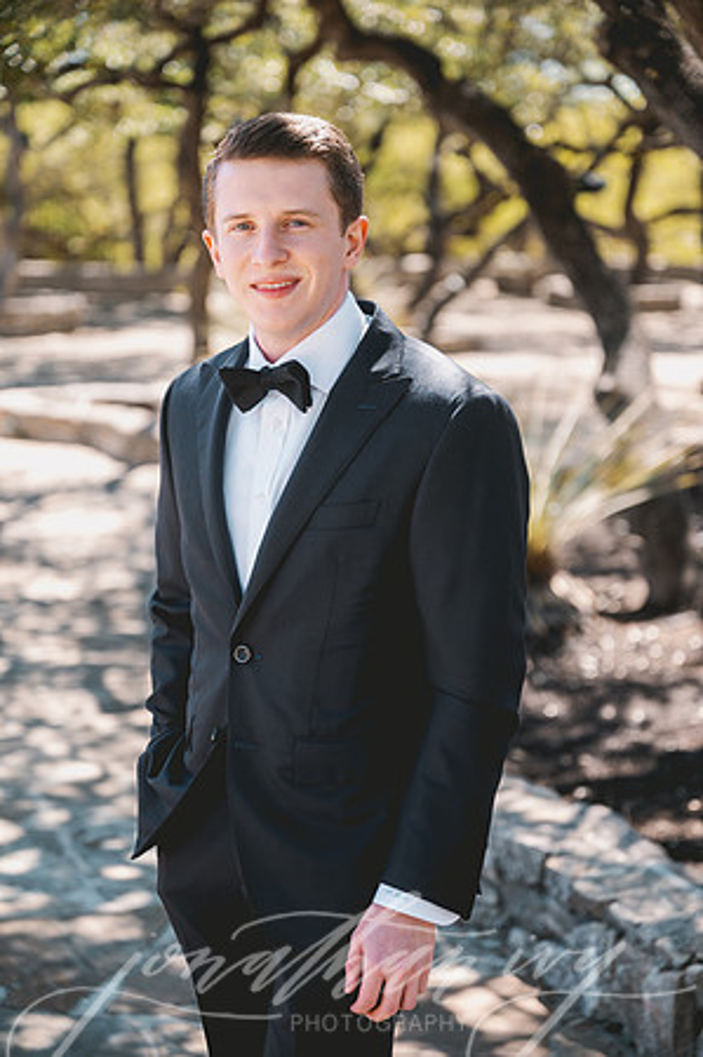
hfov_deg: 19.4
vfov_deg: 28.9
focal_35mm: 70
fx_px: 2055
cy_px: 528
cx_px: 352
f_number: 2.8
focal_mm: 70
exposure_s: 1/640
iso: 160
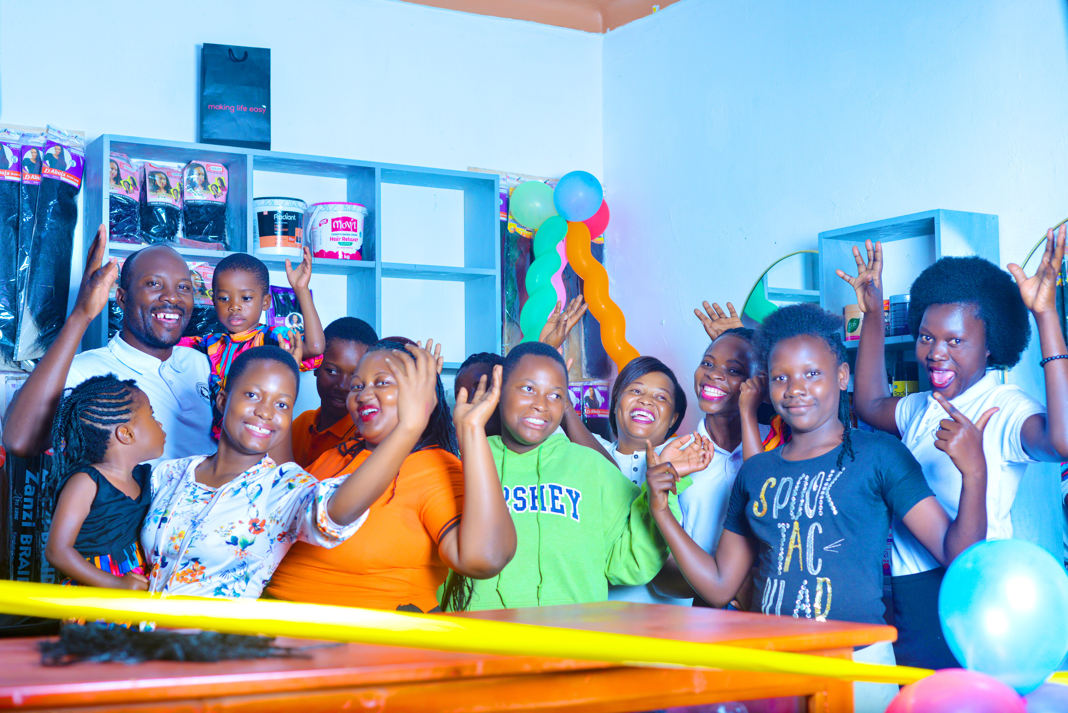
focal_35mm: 50
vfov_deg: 27.0
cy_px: 356
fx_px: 1484
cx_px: 534
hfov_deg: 39.6
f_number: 4
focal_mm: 50
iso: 400
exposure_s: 1/250
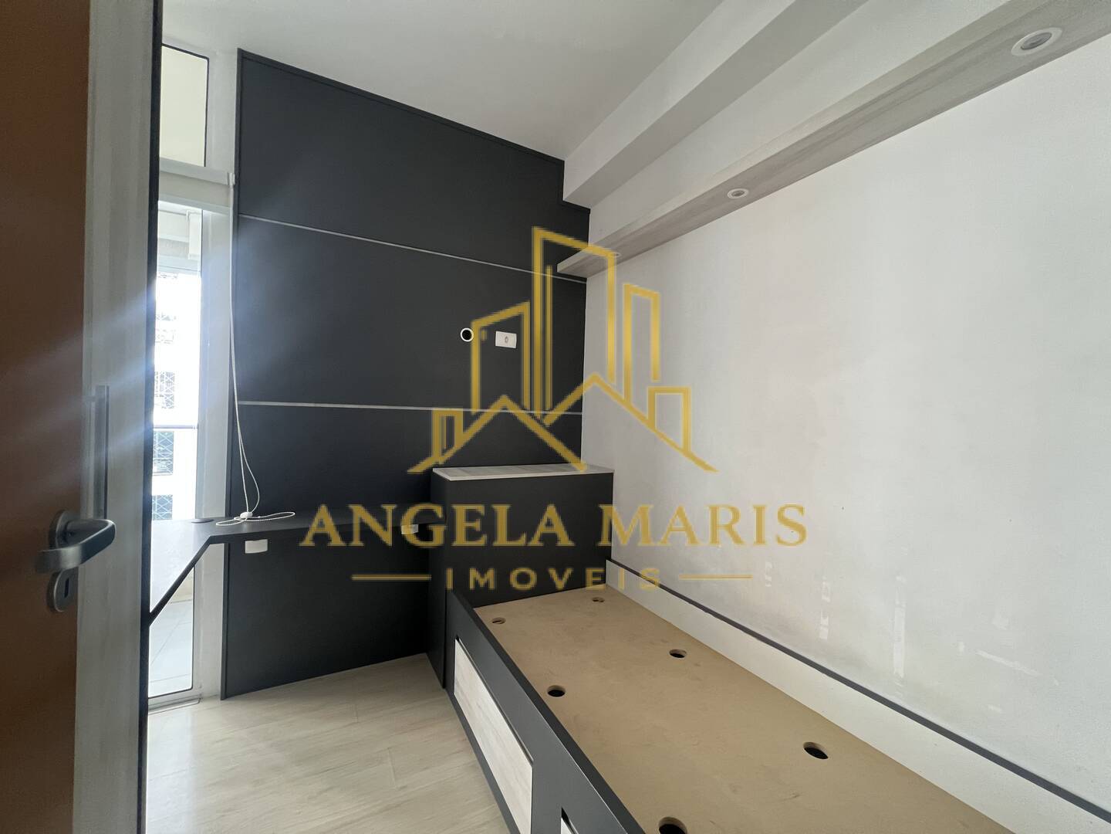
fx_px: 417
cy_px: 417
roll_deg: -1.7
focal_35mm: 13
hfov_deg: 106.2
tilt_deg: -0.4
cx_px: 556
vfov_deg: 89.9
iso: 250
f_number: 1.8
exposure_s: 1/70
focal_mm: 1.57
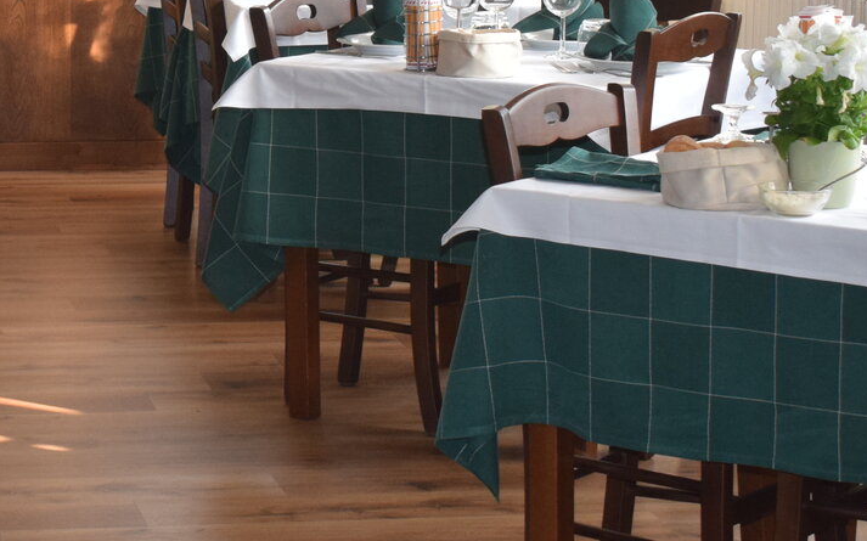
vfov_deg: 10.6
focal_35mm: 123
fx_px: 2905
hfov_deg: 16.4
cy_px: 9
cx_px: -119
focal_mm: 28
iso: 800
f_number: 5.6
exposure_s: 1/125
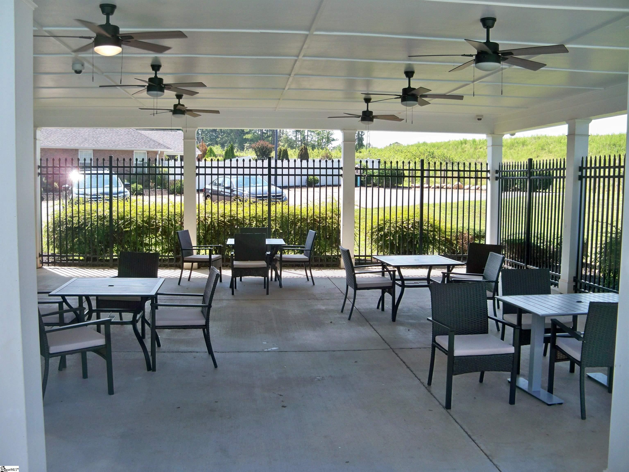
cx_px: 314
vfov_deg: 40.7
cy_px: 236
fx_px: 636
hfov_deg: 52.6
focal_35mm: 35
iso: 80
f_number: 3.5
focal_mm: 6.2
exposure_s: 1/200
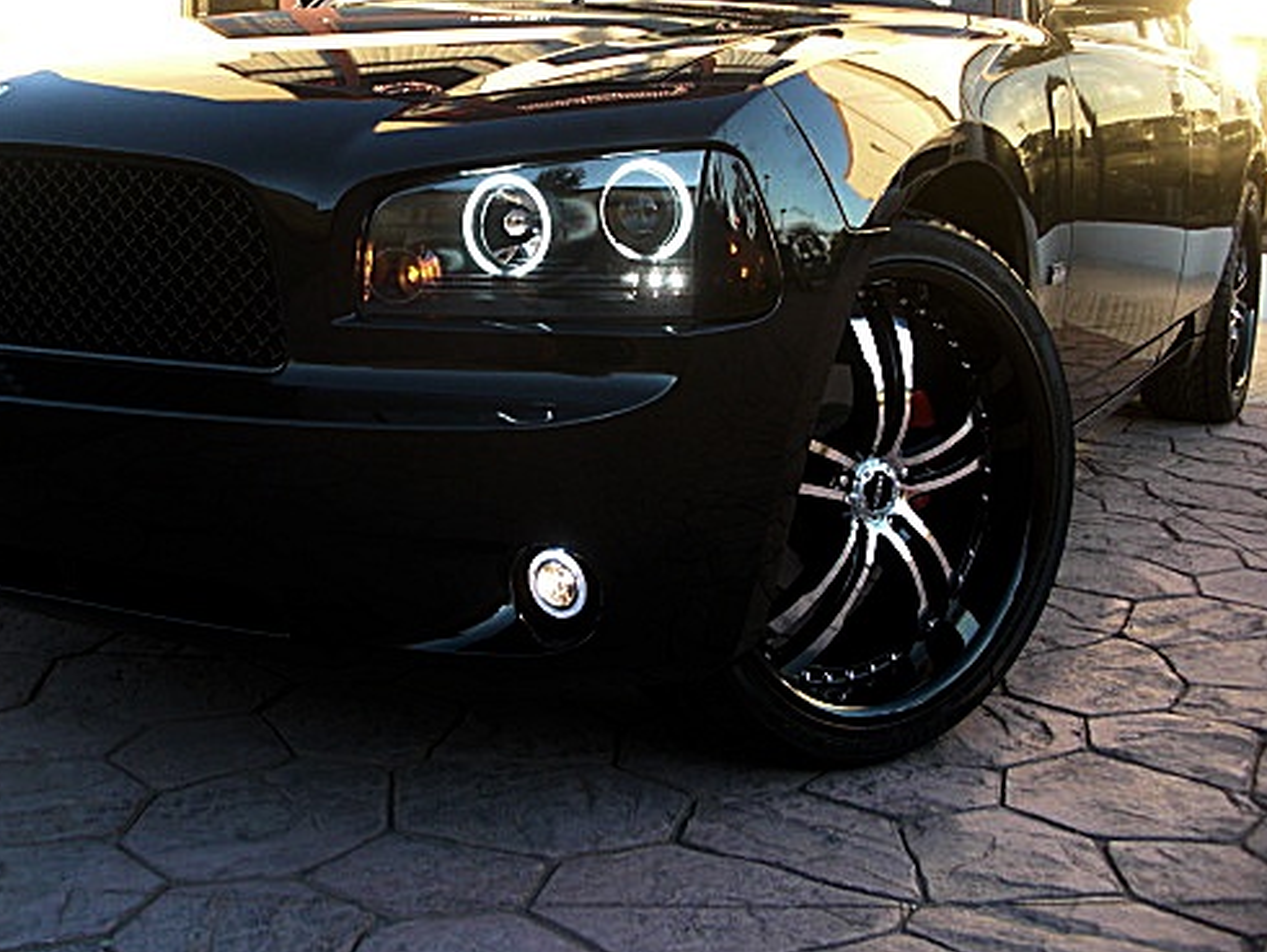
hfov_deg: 40.2
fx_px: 1721
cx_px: 496
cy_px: 334
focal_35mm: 47
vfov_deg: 30.7
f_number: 2.8
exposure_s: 1/125
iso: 100
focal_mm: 6.3
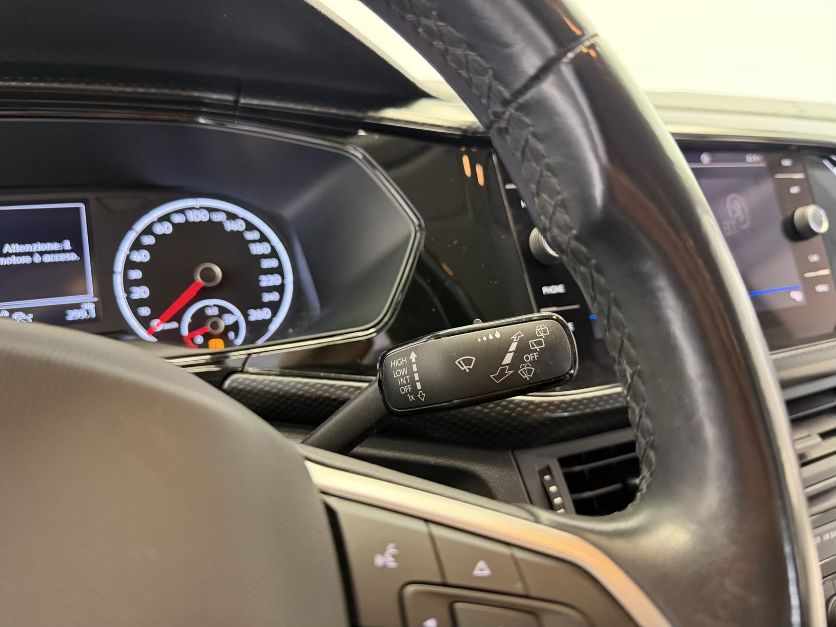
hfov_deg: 71.6
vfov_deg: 56.8
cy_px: 314
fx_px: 580
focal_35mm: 24
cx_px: 418
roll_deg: -0.9
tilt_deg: -17.8
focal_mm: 6.76
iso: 800
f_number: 1.78
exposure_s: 1/50
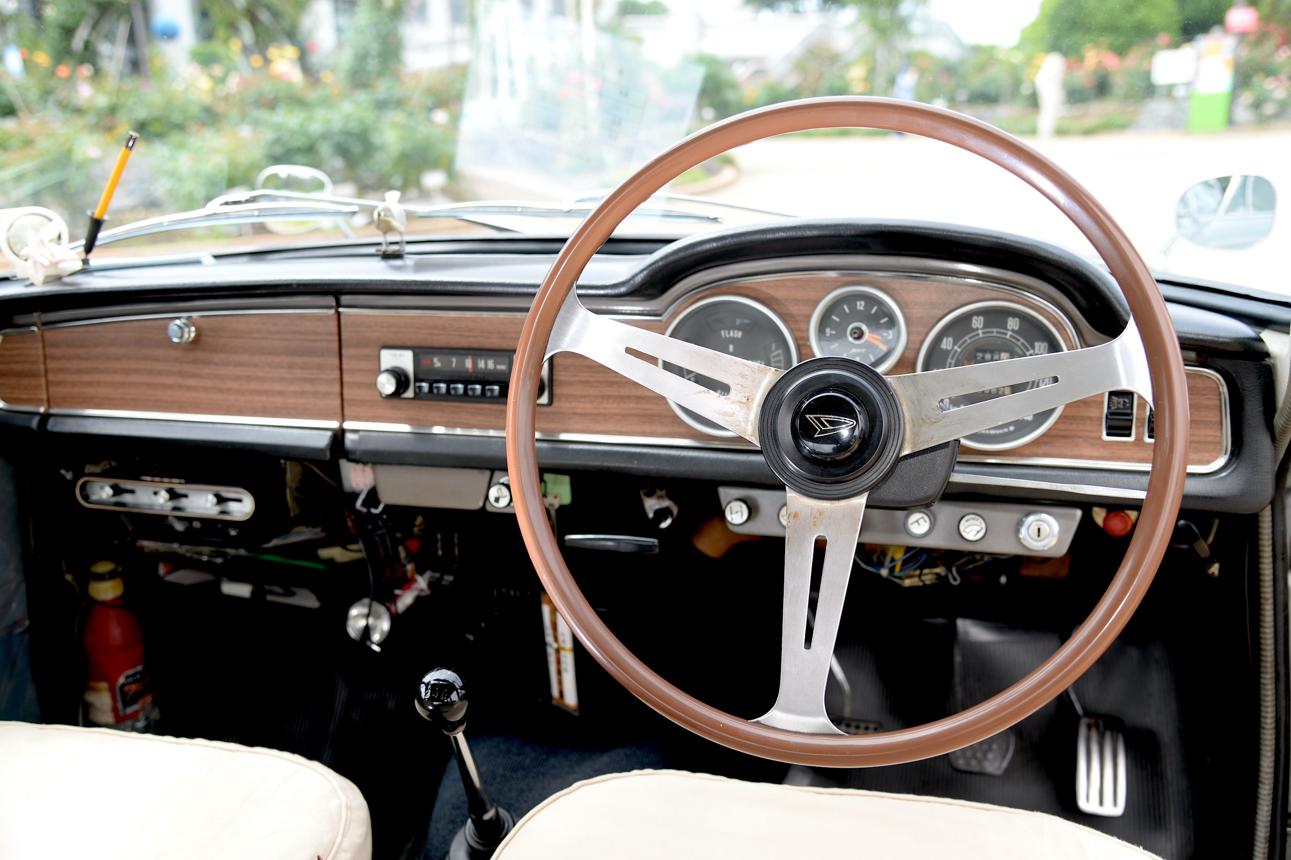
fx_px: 1219
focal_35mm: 34
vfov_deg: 38.9
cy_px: 430
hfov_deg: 55.8
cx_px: 646
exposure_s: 1/200
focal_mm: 34
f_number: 4
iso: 160
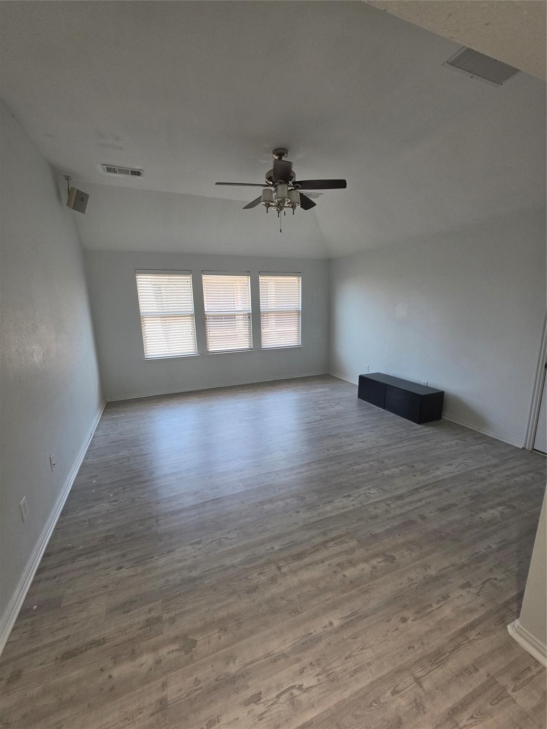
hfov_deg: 89.9
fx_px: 274
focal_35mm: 13
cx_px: 274
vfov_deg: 106.2
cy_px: 364
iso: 100
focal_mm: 2.2
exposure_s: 1/120
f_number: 1.9
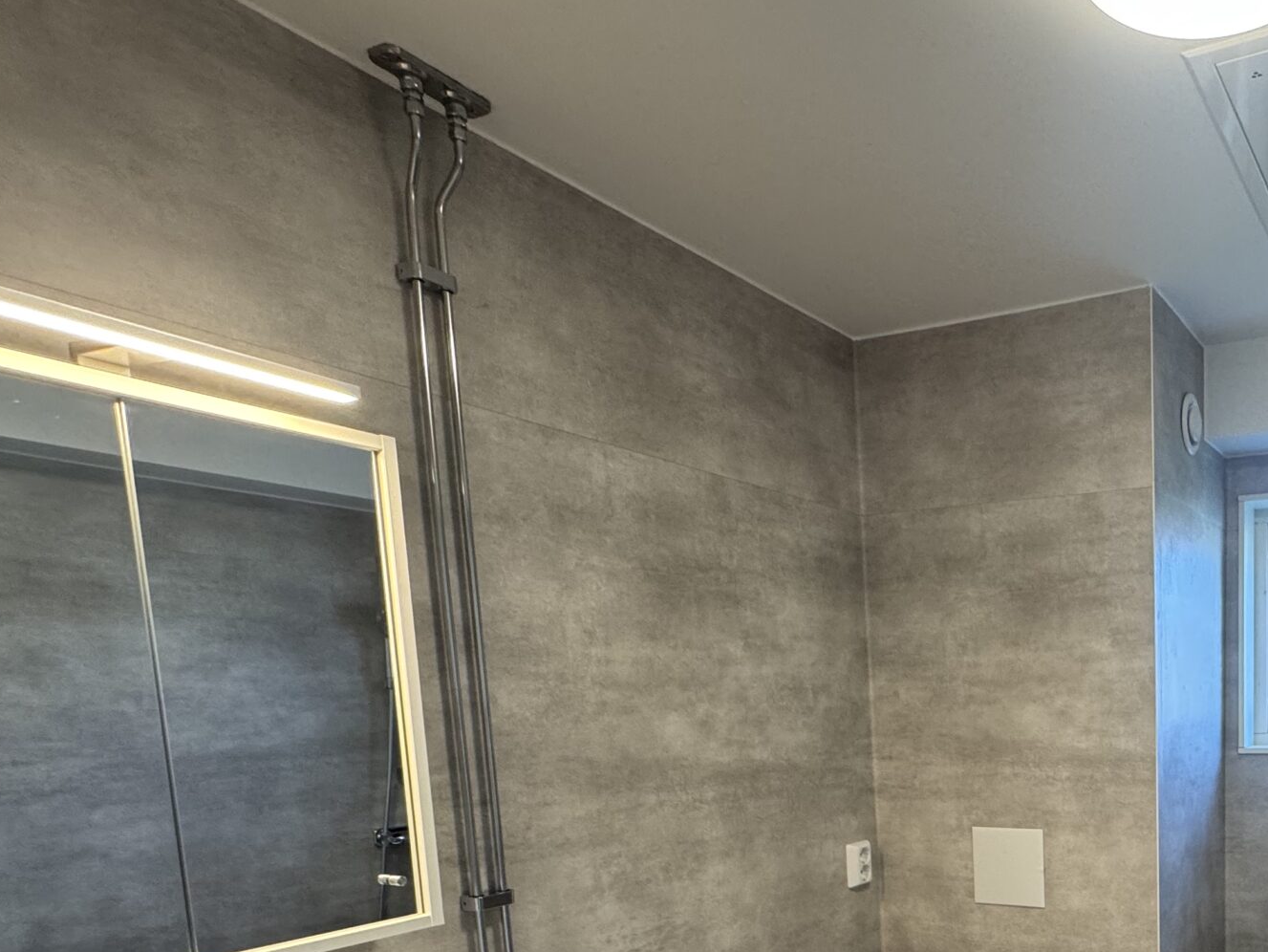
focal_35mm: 27
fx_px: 989
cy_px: 823
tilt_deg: -7.5
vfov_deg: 47.2
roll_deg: +1.4
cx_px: 1086
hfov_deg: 58.1
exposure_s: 1/100
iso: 200
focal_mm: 2.22
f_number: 2.2
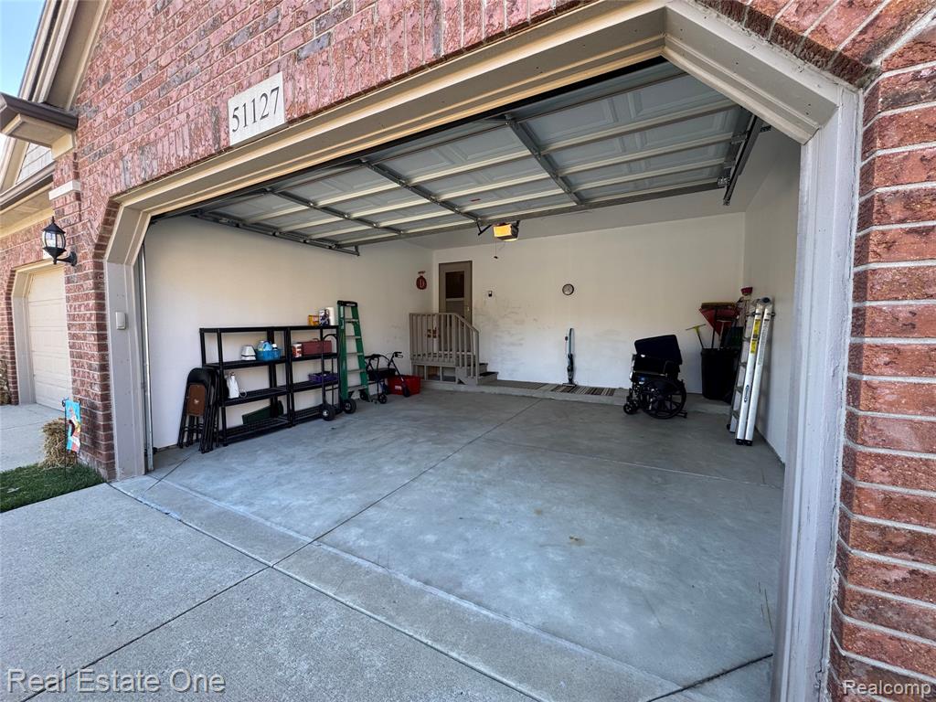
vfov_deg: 85.7
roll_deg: -0.4
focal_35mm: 14
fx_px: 379
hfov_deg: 102.1
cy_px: 351
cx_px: 468
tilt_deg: -3.8
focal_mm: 2.22
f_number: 2.2
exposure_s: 1/99
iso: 50
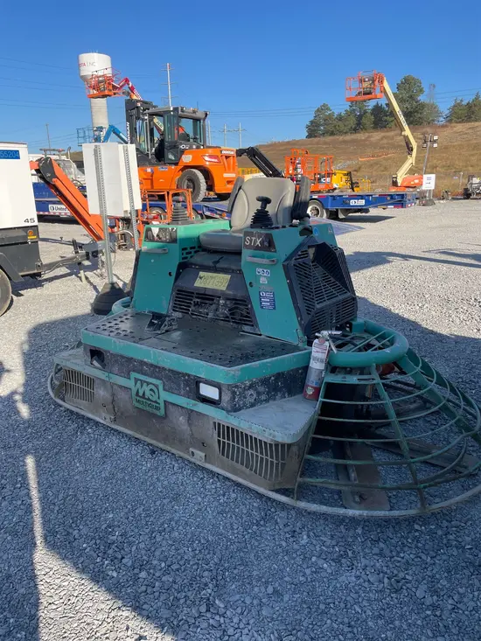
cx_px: 240
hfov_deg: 53.1
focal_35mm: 26
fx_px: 482
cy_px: 320
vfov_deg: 67.3
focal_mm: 4.2
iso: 32
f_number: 1.6
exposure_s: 1/1916
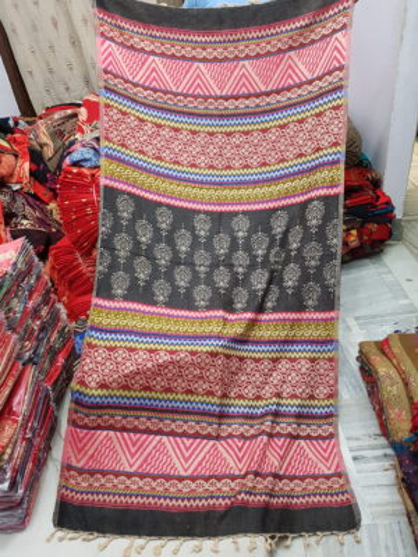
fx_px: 419
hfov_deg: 53.1
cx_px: 209
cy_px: 278
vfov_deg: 67.3
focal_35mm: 26
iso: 250
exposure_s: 1/25
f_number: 1.7
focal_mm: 4.2
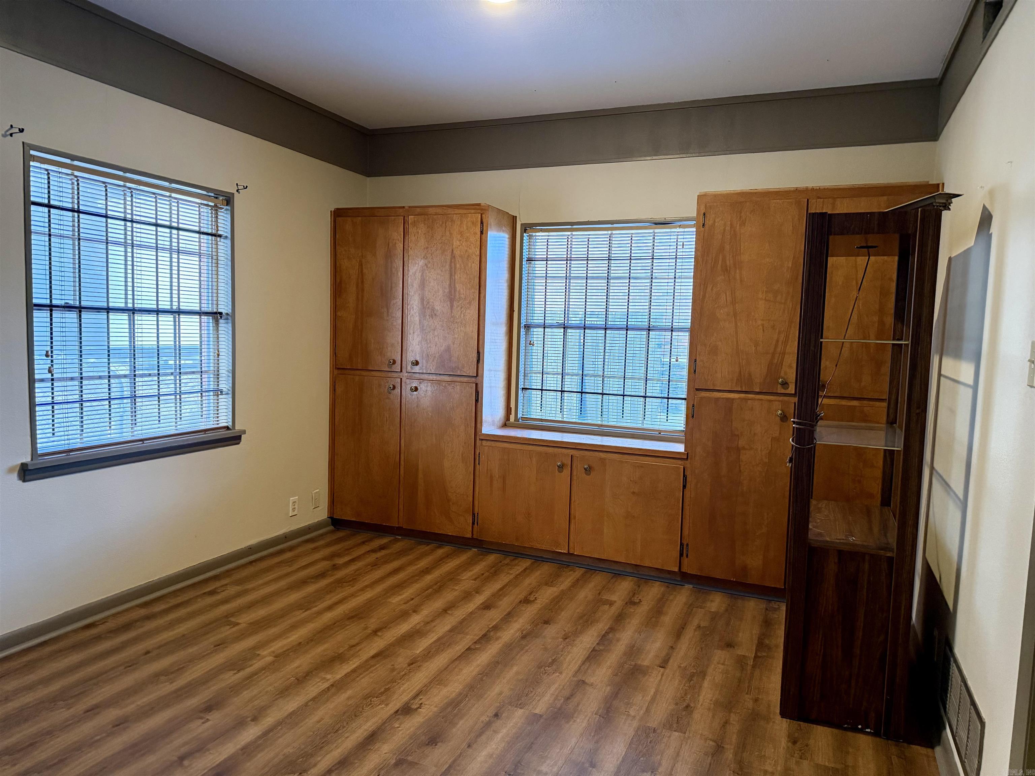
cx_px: 518
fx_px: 718
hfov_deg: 71.6
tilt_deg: -5.3
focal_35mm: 24
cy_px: 388
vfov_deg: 56.8
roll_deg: -1.4
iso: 400
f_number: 1.78
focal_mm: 6.76
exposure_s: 1/60
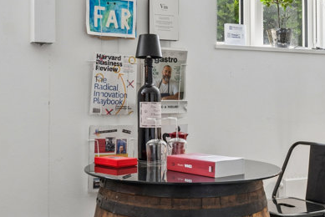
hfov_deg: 34.6
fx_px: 521
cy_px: 93
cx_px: 150
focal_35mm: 58
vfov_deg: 23.5
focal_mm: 13.5
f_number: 8
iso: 200
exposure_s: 1/25
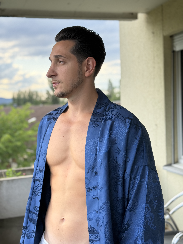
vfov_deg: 39.7
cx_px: 92
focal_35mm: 48
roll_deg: +2.6
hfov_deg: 30.3
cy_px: 122
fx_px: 338
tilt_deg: -2.4
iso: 64
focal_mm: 6.76
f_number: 1.78
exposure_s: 1/875
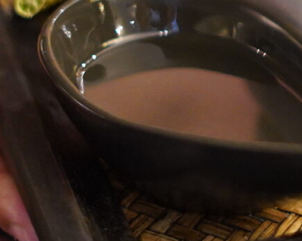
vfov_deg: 5.6
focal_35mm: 274
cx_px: 476
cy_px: -78
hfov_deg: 6.9
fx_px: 2448
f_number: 1.8
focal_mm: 50
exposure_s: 1/160
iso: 3200
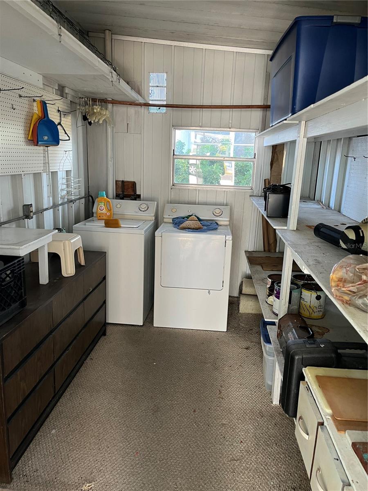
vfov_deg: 67.3
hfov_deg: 53.1
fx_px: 369
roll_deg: -1.5
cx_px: 184
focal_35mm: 26
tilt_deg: -13.6
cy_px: 246
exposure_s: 1/71
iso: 125
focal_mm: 5.1
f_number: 1.6
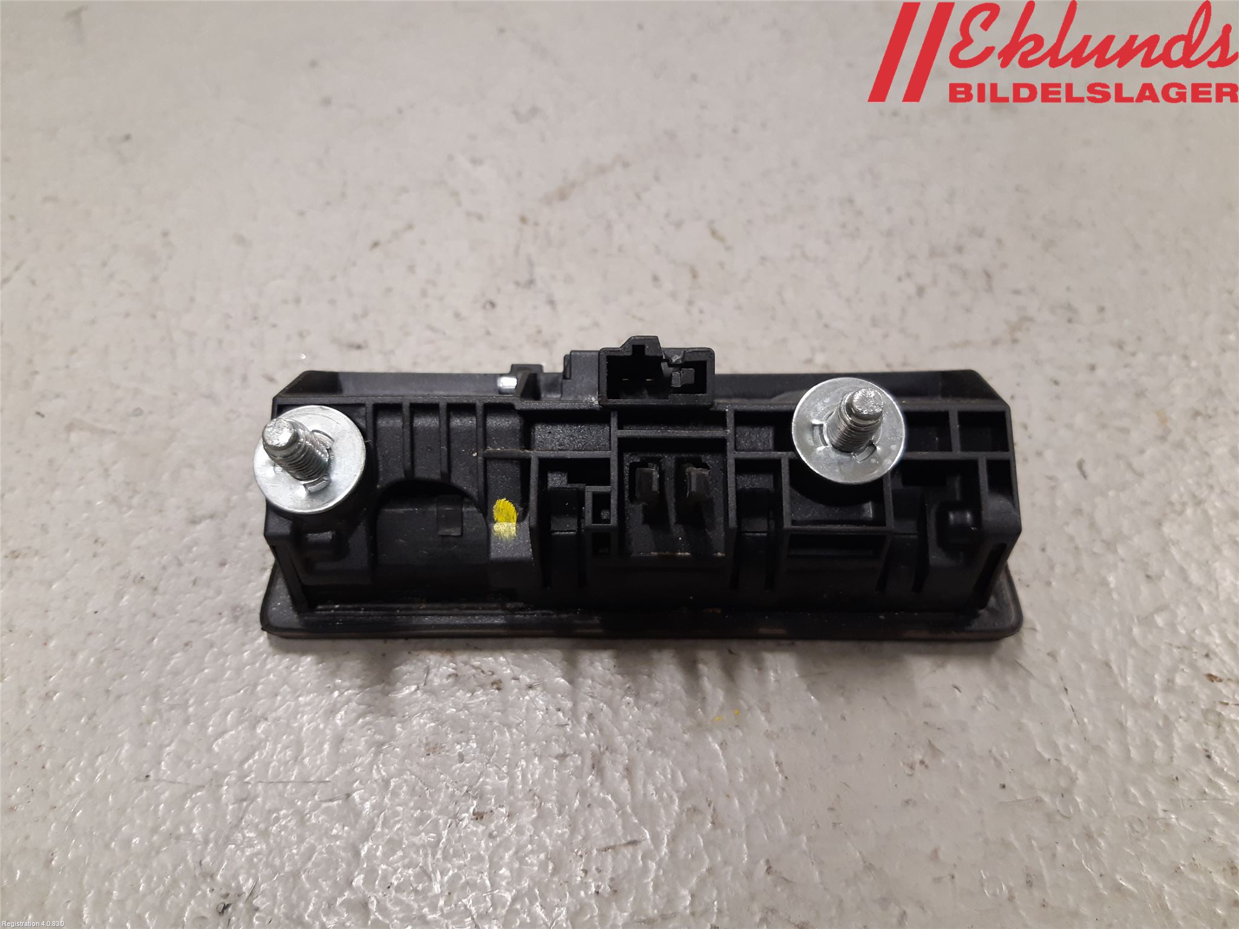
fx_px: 931
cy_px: 464
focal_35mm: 26
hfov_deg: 67.3
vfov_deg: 53.1
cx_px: 620
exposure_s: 1/50
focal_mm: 3.93
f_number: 1.7
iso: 160
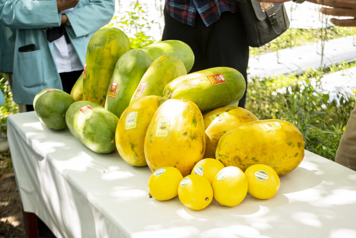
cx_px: 178
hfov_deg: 33.4
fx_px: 593
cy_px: 119
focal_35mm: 60
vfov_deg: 22.6
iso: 320
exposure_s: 1/160
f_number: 5
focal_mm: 40
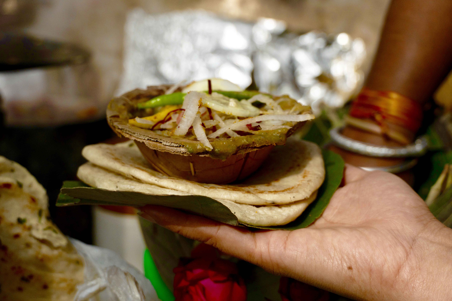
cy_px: 150
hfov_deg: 31.9
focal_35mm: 63
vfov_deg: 21.6
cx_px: 226
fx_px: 791
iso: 400
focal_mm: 42
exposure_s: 1/4000
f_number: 5
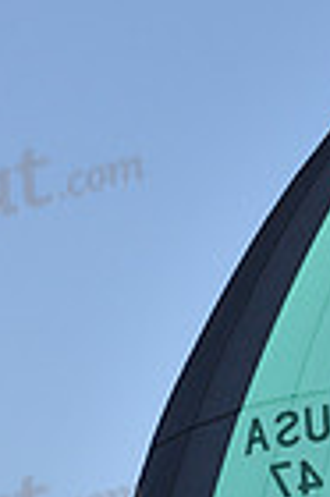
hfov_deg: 4.7
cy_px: 682
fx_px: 4011
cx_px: 328
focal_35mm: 291
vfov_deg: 7.0
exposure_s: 1/800
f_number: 8
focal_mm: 70
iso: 400
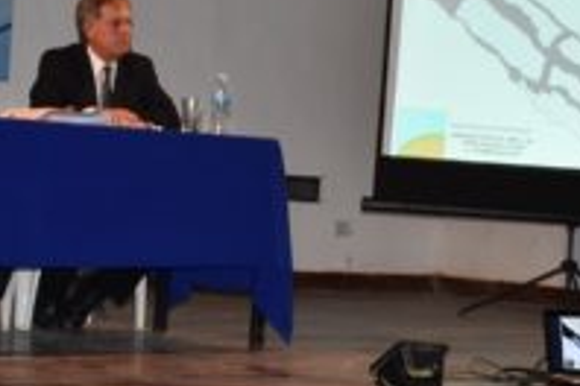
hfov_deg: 18.7
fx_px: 1756
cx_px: 350
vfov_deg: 12.6
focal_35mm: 109
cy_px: 164
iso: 500
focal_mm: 24
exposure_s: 1/60
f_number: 4.5
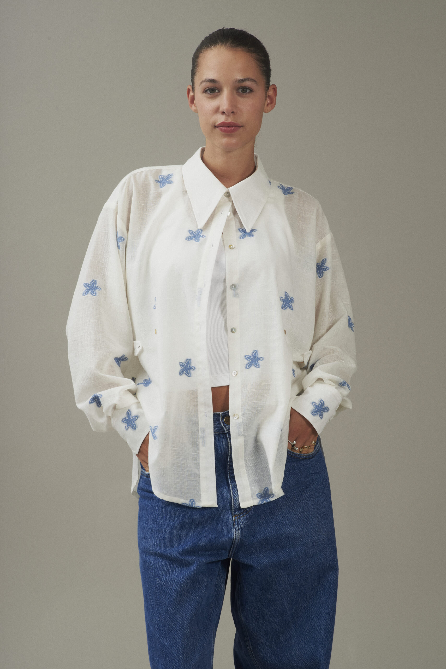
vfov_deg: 19.4
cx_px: 223
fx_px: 1949
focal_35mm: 105
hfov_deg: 13.1
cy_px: 334
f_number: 13
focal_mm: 105
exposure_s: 1/160
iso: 200
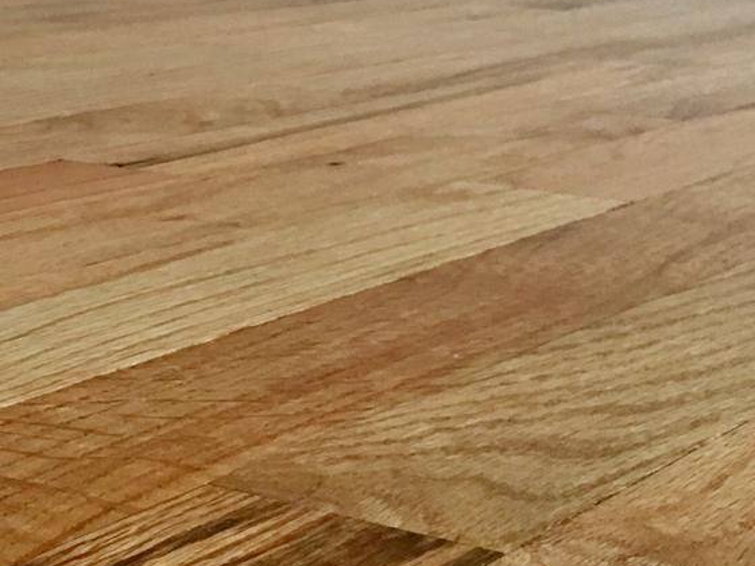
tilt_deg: -10.1
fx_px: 2312
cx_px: -22
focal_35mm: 106
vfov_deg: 14.0
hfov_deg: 18.0
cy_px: 240
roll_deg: -1.1
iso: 80
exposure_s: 1/30
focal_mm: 4.15
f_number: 2.2
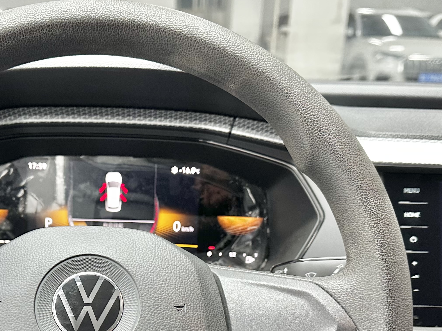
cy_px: 311
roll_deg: -0.5
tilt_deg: -23.9
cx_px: 126
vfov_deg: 28.8
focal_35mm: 48
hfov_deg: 38.9
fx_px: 613
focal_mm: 6.86
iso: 200
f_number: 1.78
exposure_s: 1/50
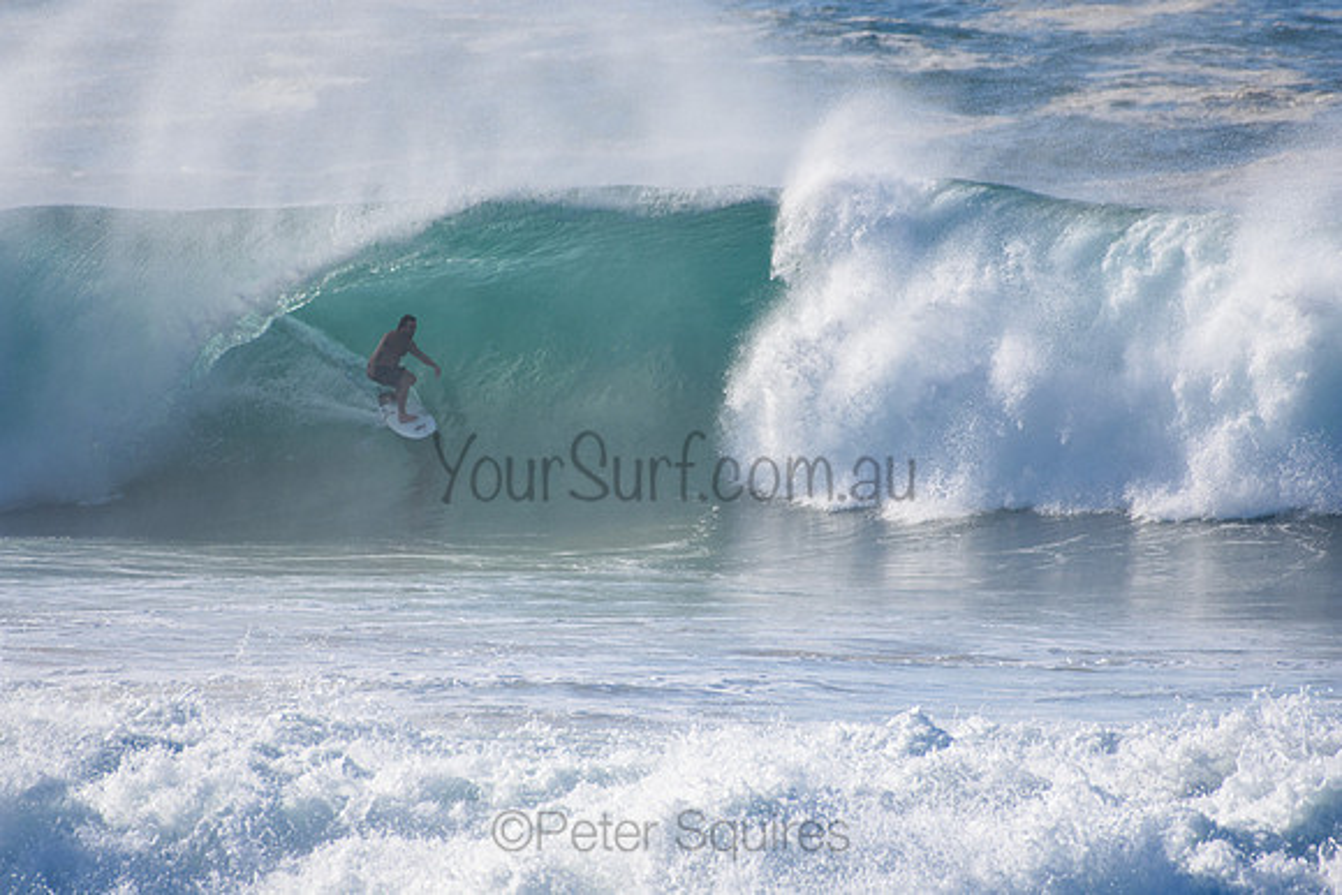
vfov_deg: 1.8
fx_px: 27964
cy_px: 448
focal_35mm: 750
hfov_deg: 2.7
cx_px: 671
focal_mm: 500
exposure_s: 1/2000
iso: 280
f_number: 5.6
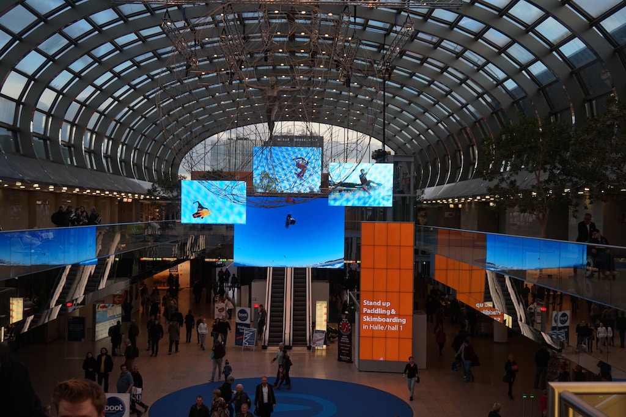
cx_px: 313
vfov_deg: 33.0
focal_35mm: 40
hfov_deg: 47.9
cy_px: 208
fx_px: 704
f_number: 4.5
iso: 200
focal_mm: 27
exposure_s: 1/160
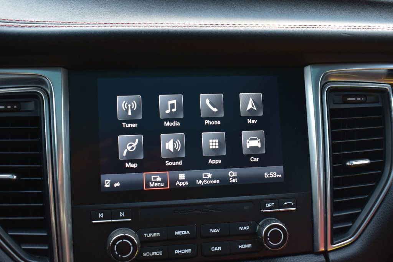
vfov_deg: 33.0
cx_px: 196
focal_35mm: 40
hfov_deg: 47.9
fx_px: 442
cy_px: 131
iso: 400
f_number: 6.3
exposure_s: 1/20
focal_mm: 27
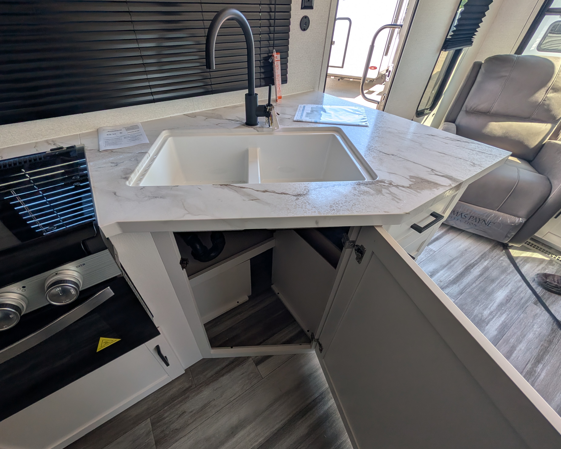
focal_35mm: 13
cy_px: 220
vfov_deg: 92.2
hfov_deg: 104.7
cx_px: 261
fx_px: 216
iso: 46
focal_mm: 2.02
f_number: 1.7
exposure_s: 1/213
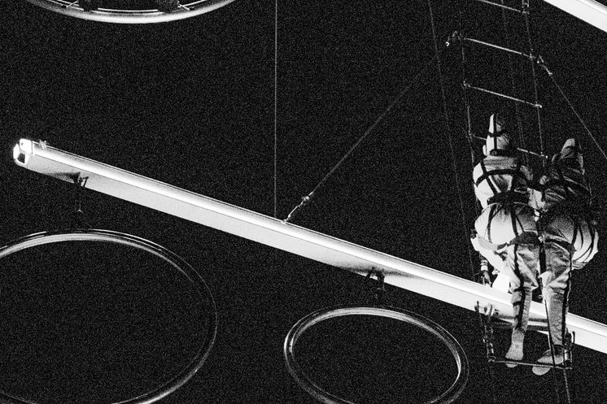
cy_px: 489
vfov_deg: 4.6
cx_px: 585
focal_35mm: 296
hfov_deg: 6.9
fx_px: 4989
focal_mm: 115
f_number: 6.3
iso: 64000
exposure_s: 1/400
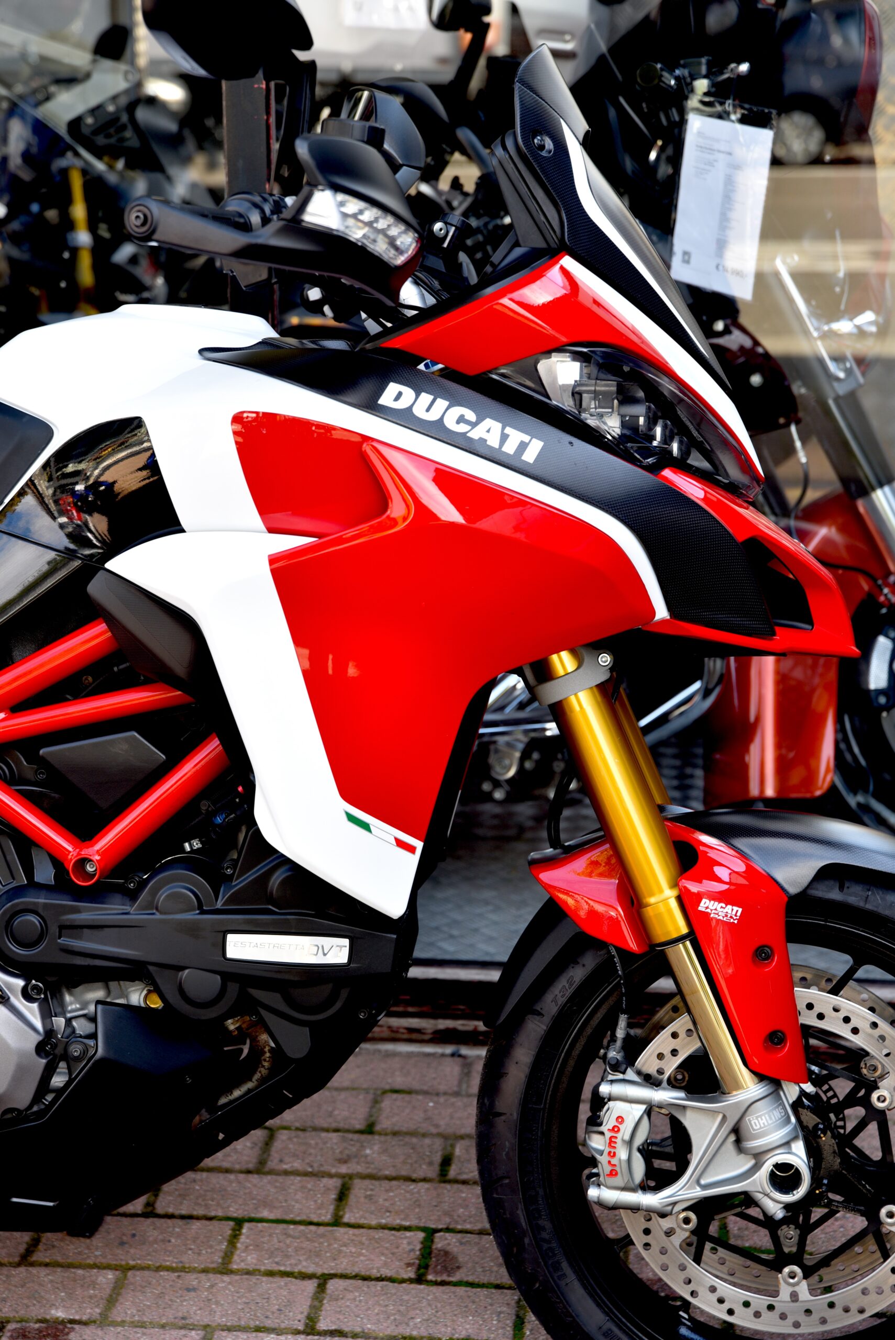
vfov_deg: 28.8
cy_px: 670
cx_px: 448
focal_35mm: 70
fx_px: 2608
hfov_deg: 19.5
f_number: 5
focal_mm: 70
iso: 200
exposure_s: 1/100
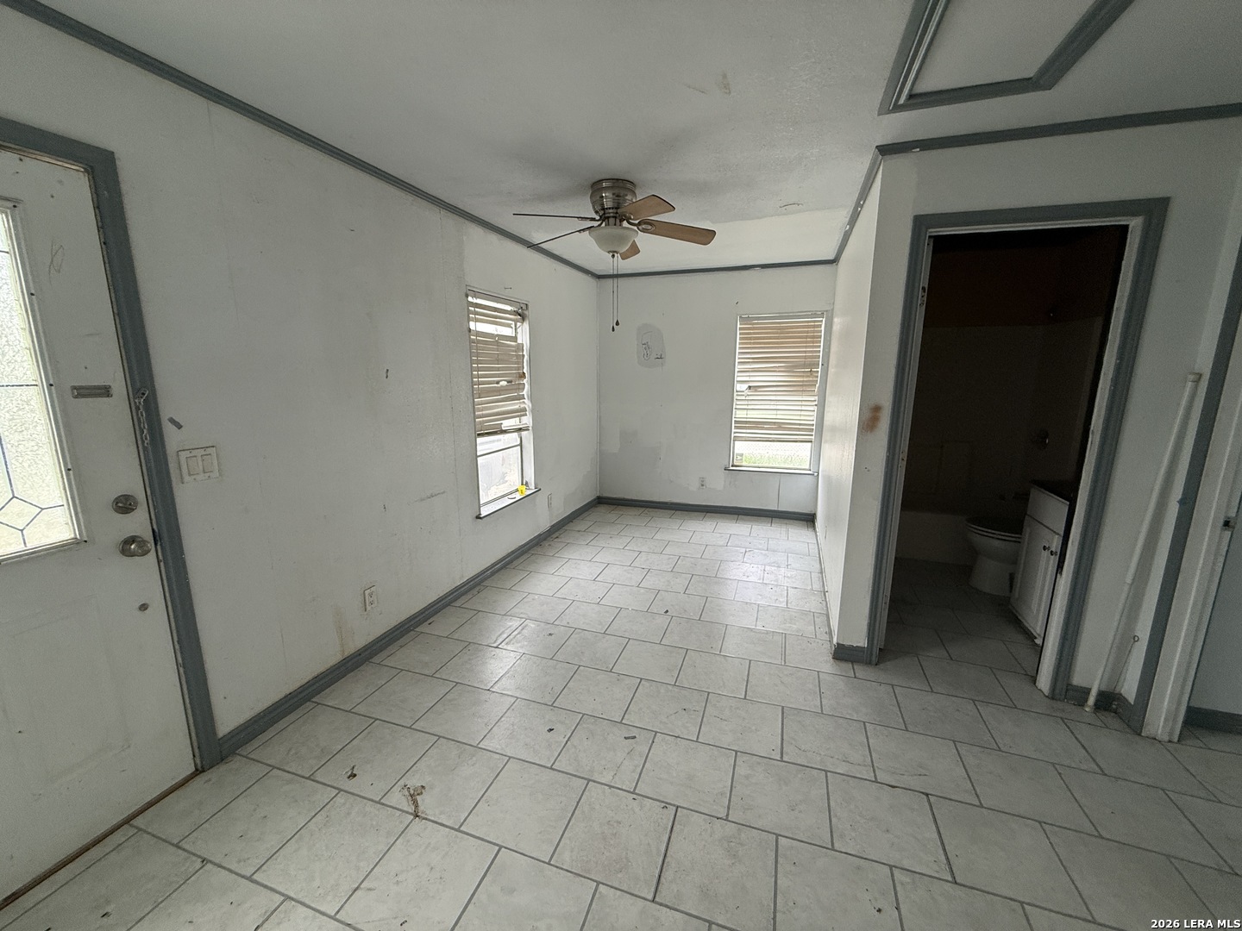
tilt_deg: -10.3
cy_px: 466
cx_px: 621
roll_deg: -0.5
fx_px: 502
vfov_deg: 85.7
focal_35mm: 14
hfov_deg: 102.1
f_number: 2.2
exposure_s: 1/99
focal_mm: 2.22
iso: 160
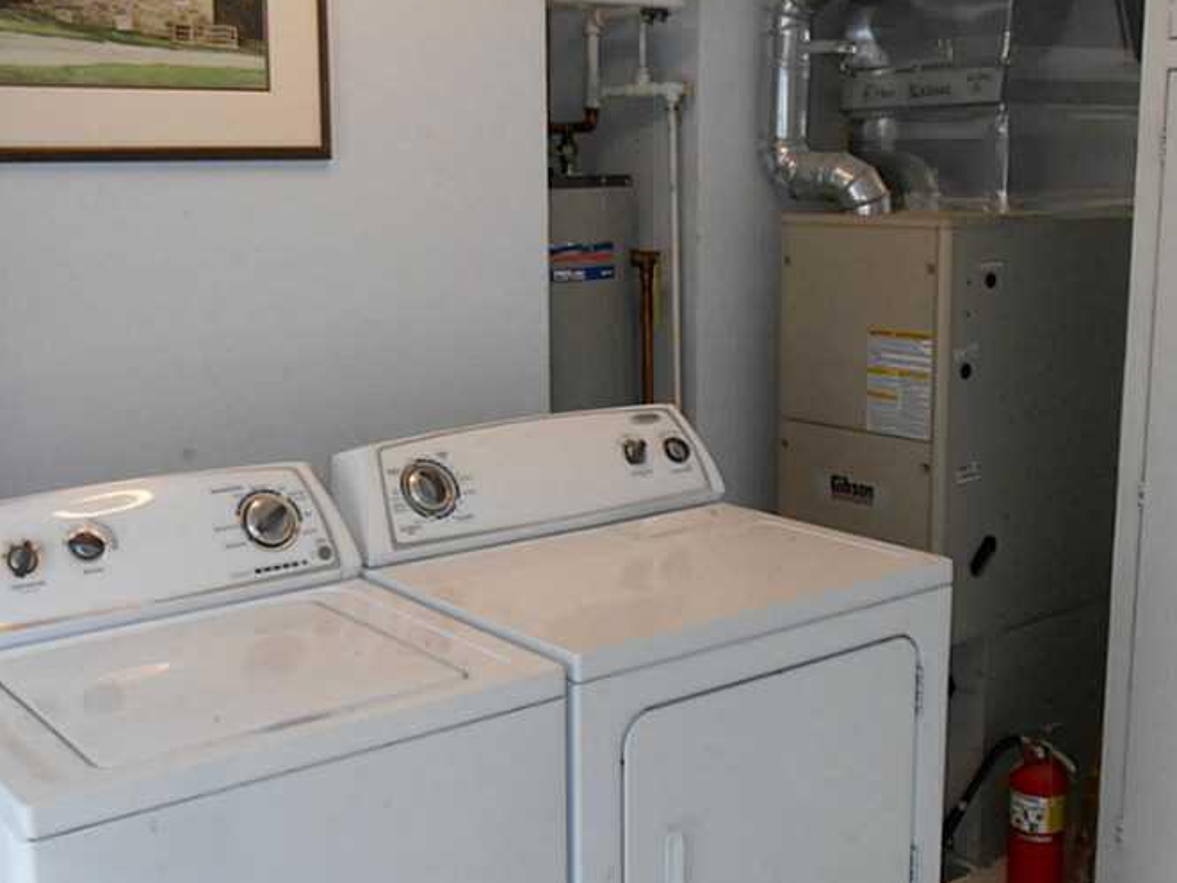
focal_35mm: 46
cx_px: 511
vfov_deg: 31.5
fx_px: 1564
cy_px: 431
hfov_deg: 41.2
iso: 320
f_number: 4.2
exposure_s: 1/30
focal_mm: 6.8
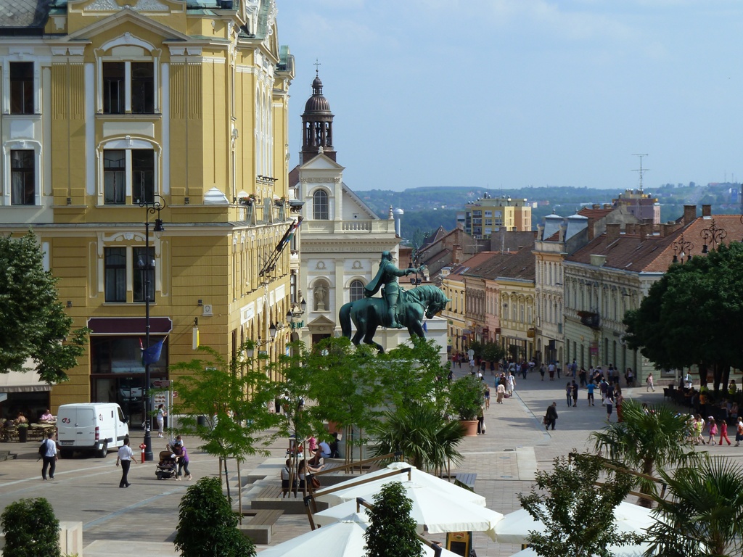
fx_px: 2061
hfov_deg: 20.4
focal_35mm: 96
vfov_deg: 15.4
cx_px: 372
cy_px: 278
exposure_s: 1/500
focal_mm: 15.8
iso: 80
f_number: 5
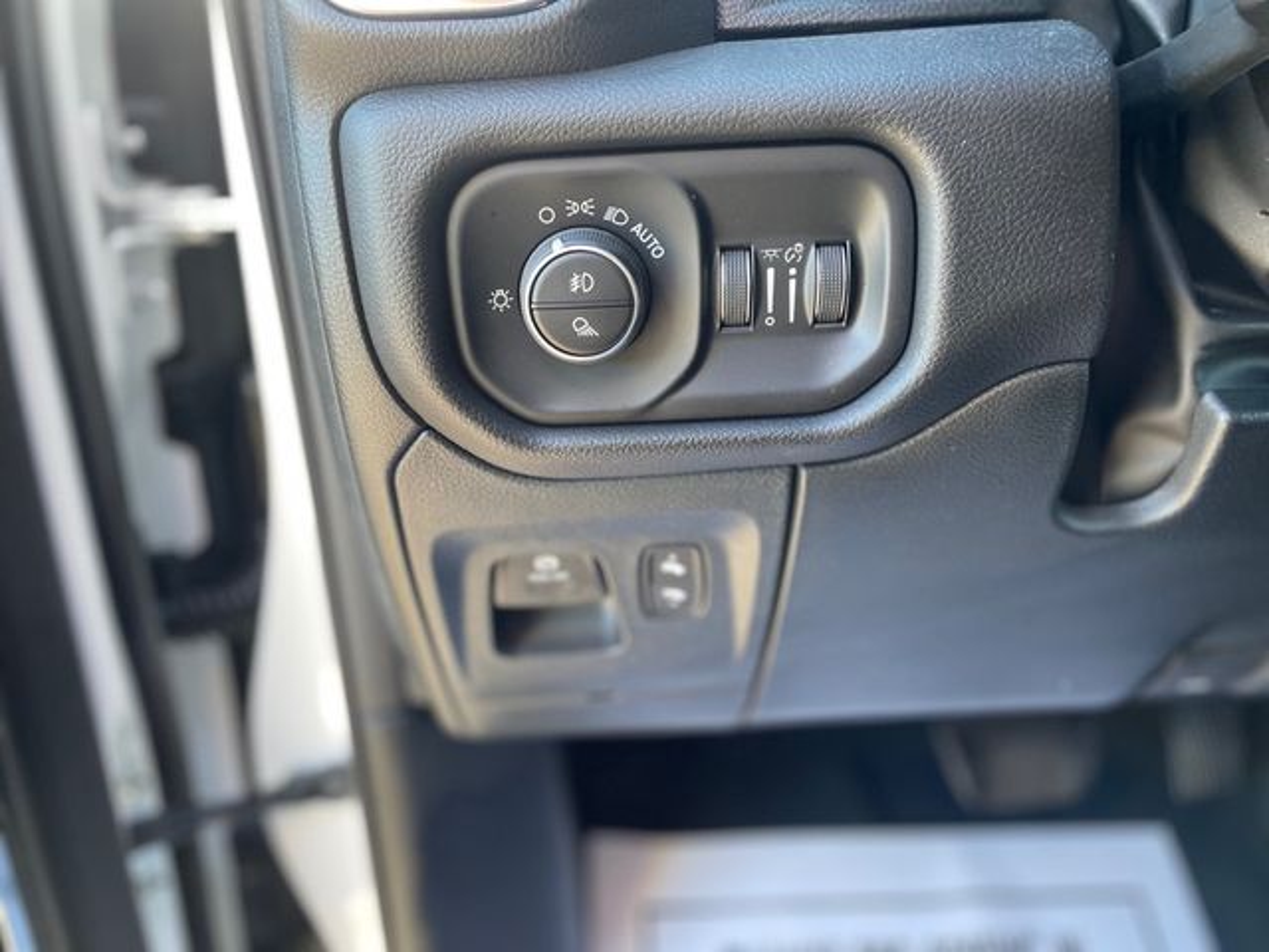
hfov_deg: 67.3
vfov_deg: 53.1
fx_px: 953
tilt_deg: -18.6
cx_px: 634
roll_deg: +6.0
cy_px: 476
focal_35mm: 26
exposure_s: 1/67
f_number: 1.6
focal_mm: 4.2
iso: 125
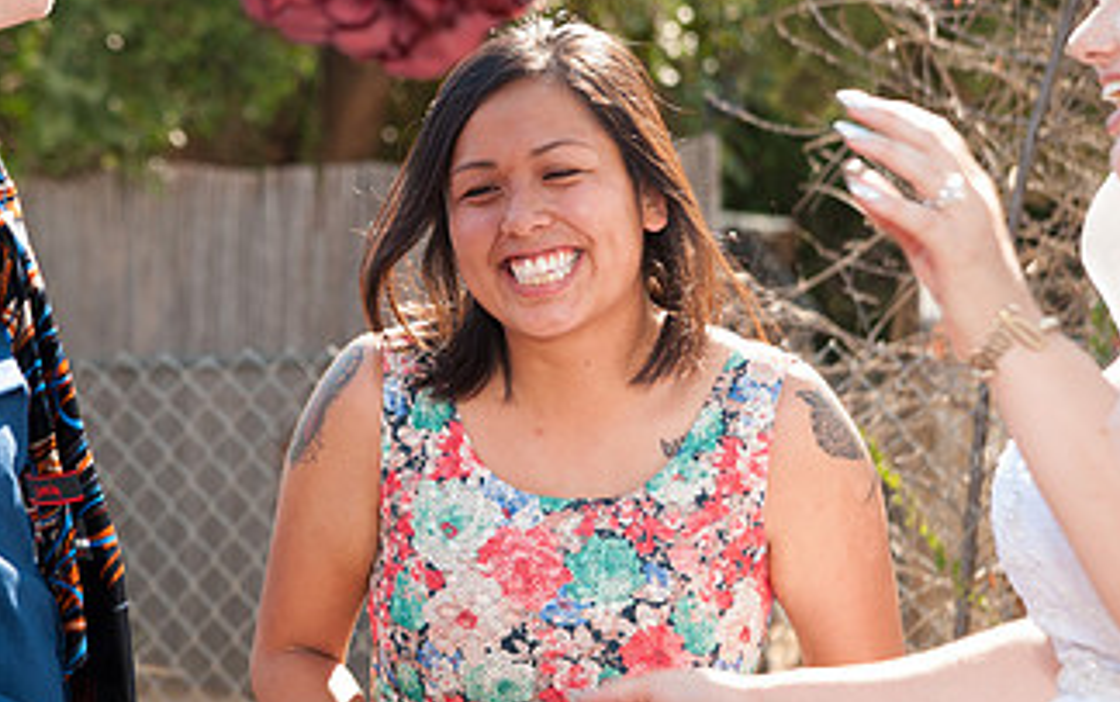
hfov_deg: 18.4
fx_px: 3452
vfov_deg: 11.6
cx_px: 467
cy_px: 308
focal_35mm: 113
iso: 200
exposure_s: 1/200
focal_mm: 62
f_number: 5
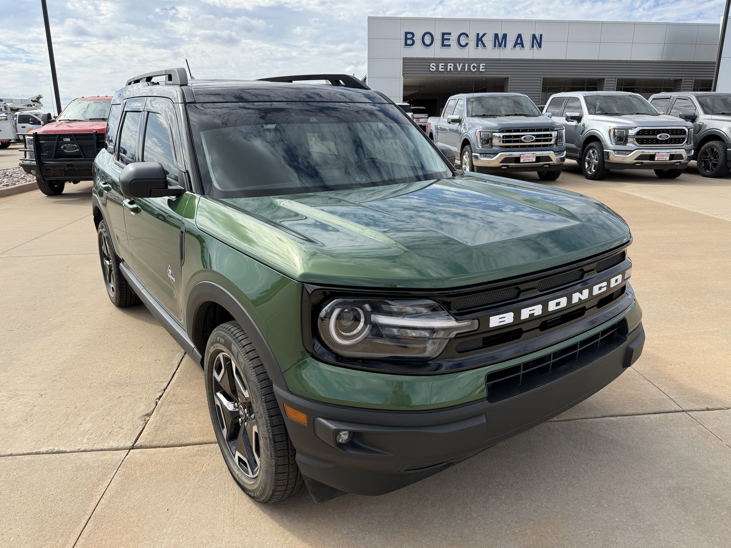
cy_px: 274
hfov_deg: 71.6
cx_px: 366
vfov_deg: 56.8
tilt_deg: -14.8
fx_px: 507
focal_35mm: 24
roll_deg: -0.1
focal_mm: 6.76
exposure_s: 1/3584
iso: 80
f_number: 1.78
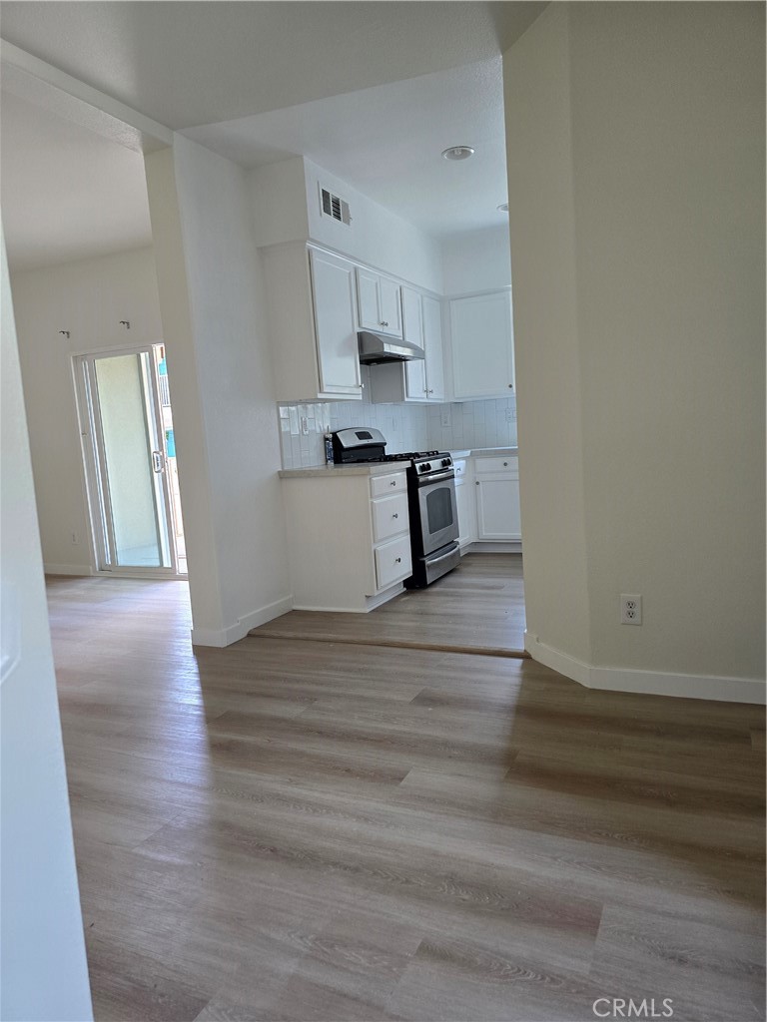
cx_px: 384
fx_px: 679
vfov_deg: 73.9
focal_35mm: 23
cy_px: 511
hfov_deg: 58.9
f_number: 1.7
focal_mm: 6.3
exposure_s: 1/120
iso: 200
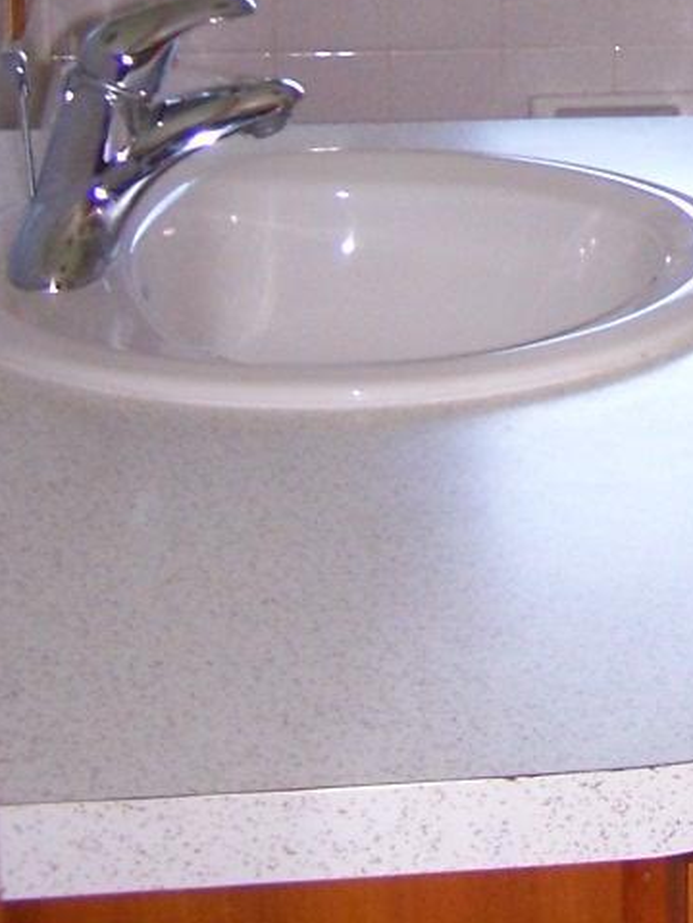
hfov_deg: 11.6
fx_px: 3279
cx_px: 1022
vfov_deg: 15.6
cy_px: -77
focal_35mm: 123
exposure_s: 1/60
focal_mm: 6.3
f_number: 2.8
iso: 140
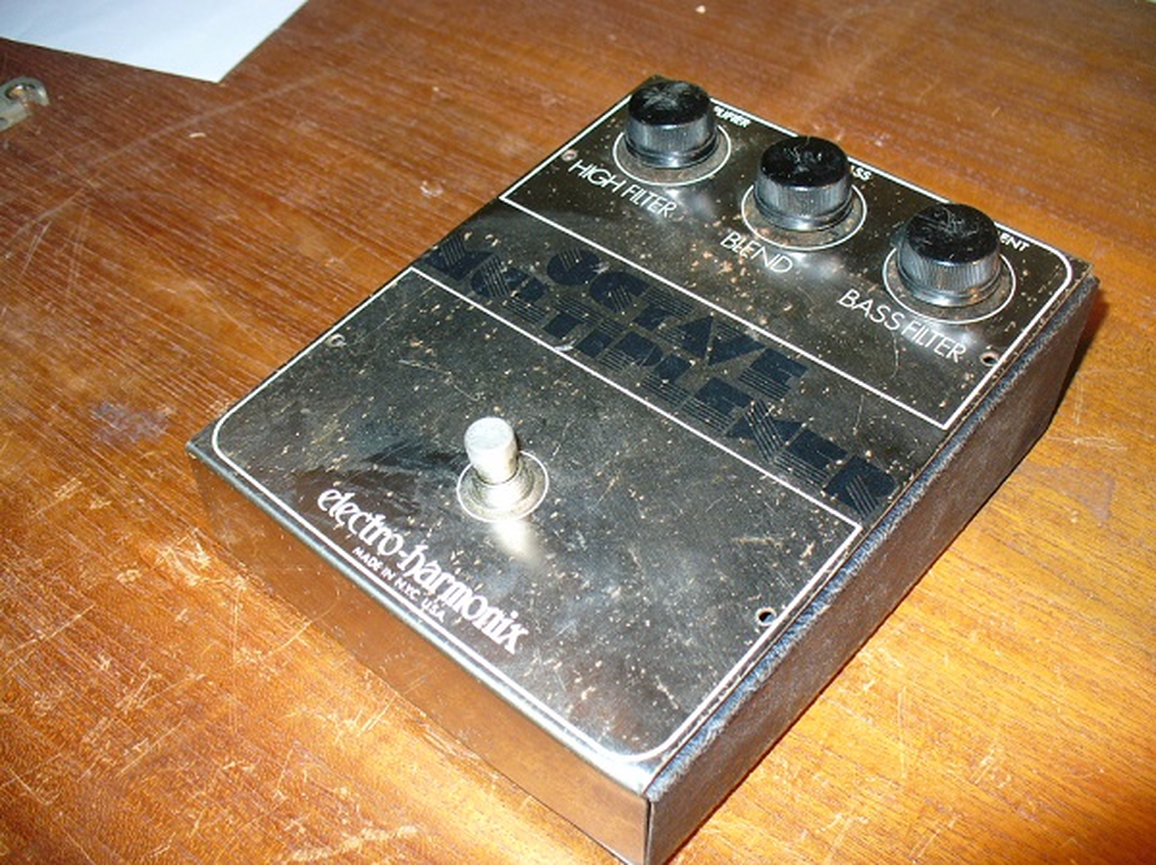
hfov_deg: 50.2
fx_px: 1235
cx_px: 578
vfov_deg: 38.6
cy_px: 432
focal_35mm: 37
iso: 100
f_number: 2.8
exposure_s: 1/30
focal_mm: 6.1
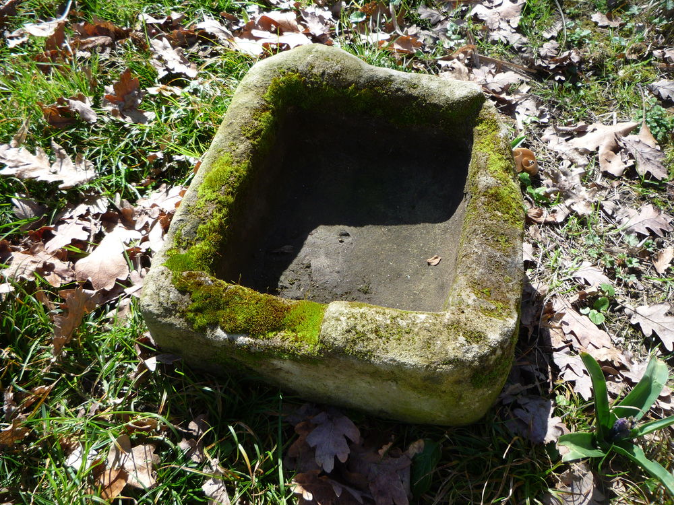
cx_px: 337
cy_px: 252
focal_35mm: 30
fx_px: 584
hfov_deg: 60.0
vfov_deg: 46.8
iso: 100
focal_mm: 5.2
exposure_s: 1/200
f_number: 4
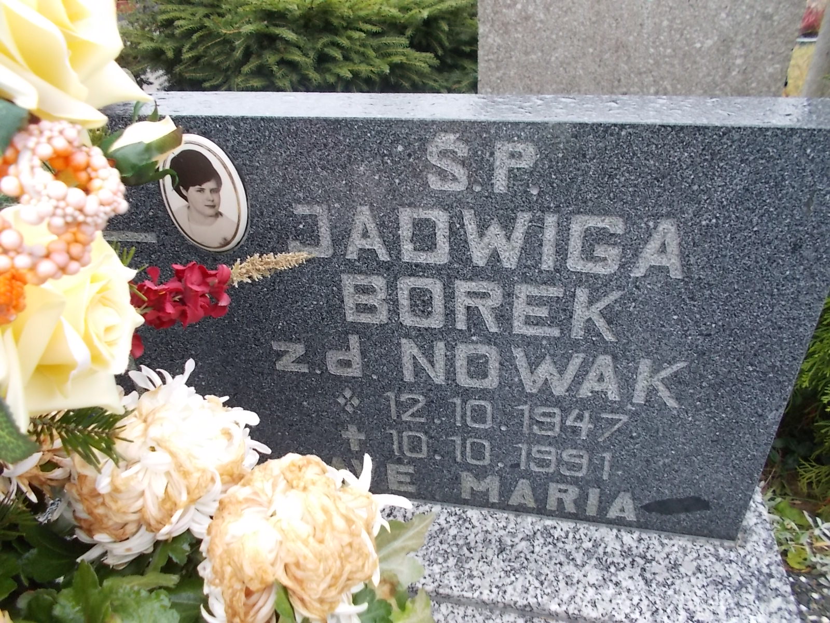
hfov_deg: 67.3
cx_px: 415
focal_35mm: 26
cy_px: 312
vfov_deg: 53.1
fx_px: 623
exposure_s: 1/25
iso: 180
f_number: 3.2
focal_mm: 4.6
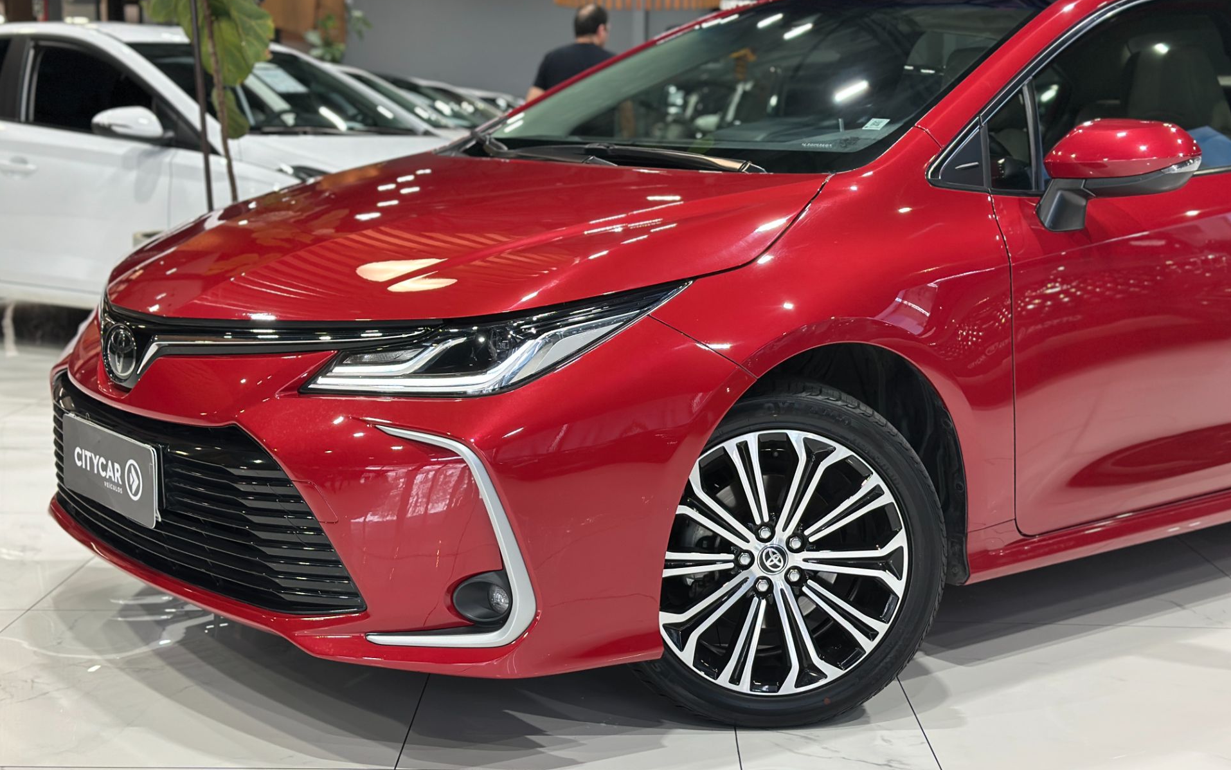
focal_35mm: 51
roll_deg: -0.8
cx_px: 616
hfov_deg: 39.6
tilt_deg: -8.6
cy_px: 361
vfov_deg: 25.3
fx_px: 1711
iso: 160
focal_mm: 6.86
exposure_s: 1/56
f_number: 1.78
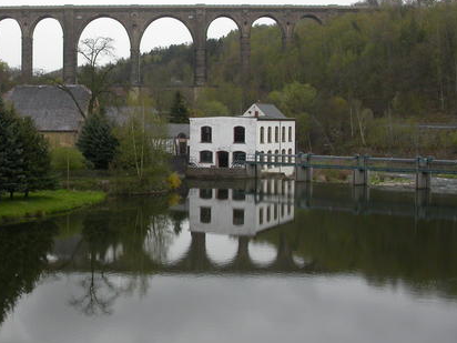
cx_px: 109
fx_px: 779
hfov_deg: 32.0
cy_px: 135
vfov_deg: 24.8
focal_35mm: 59
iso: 100
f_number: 6
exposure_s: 1/229
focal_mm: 7.85
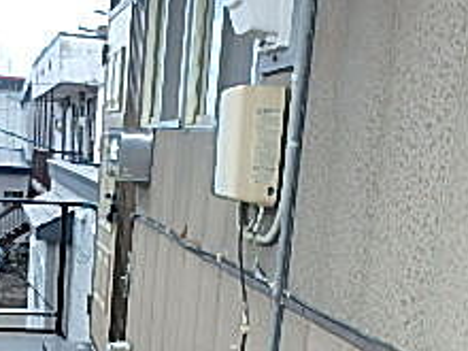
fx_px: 825
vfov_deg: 22.8
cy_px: 370
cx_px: 213
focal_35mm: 61
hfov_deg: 31.7
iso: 125
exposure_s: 1/500
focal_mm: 3.7
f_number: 3.5
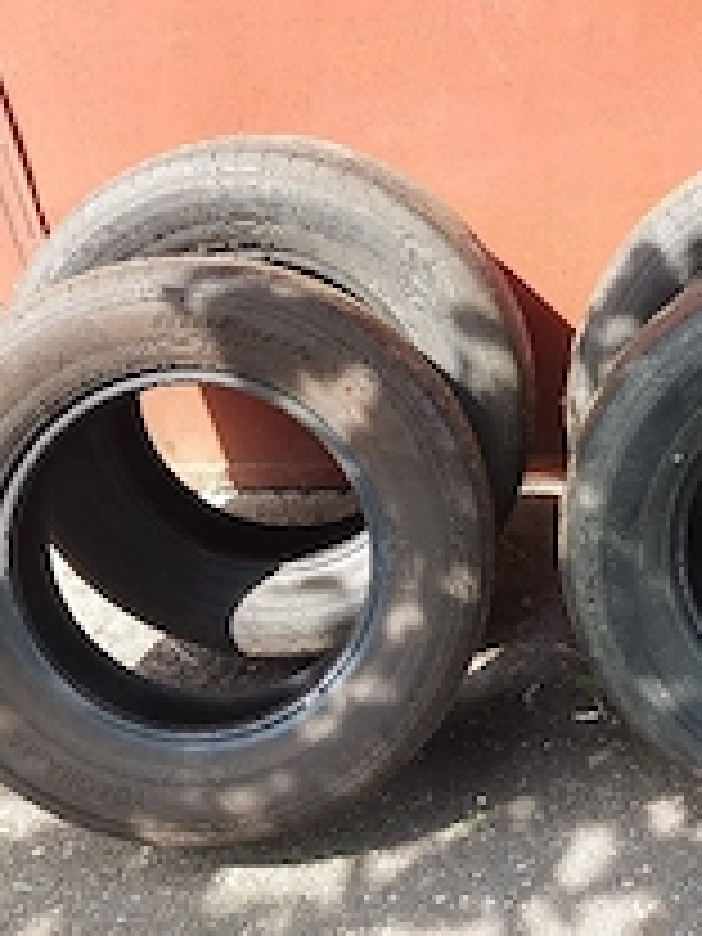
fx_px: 1298
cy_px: 423
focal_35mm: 48
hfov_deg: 29.9
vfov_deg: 39.6
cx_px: 513
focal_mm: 5.23
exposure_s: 1/161
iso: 40
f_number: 1.8
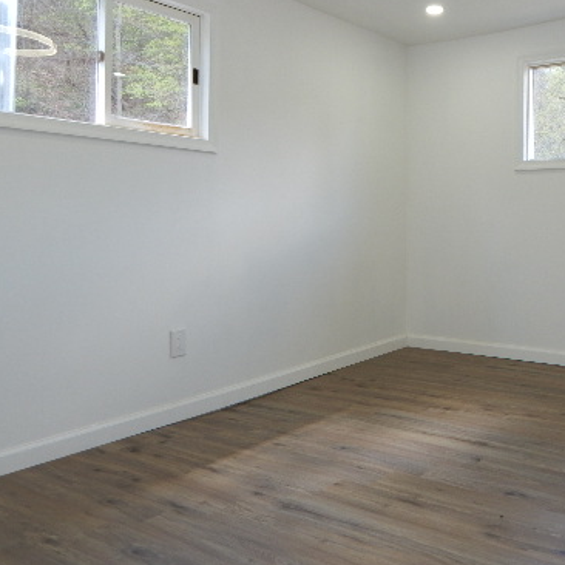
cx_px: 426
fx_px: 628
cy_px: 215
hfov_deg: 46.6
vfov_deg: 48.0
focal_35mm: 34
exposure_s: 1/60
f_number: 3
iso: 125
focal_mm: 4
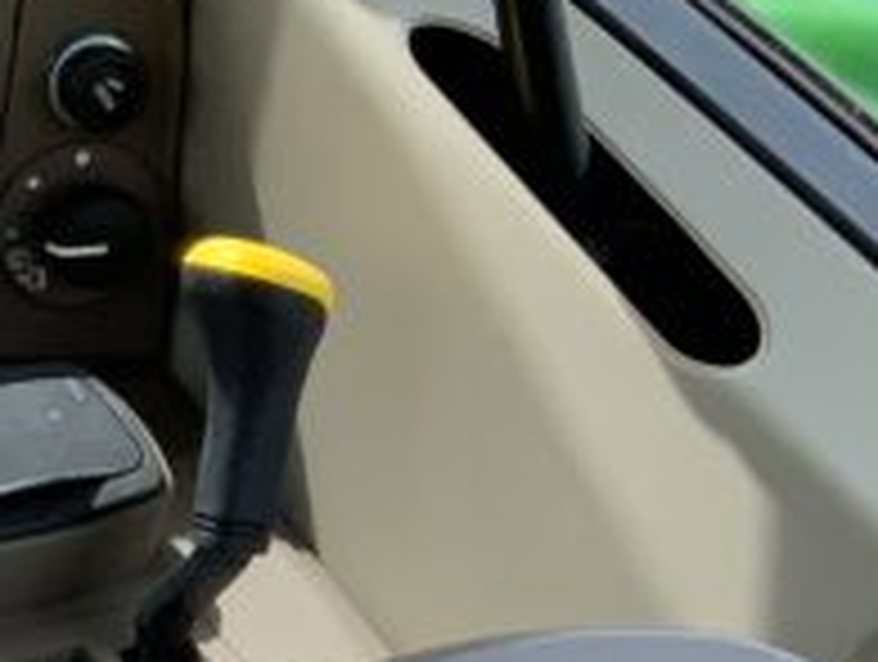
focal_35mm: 152
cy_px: 365
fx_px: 3862
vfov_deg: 9.8
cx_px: -648
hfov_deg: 12.0
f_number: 1.8
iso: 16
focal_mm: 3
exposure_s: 1/478
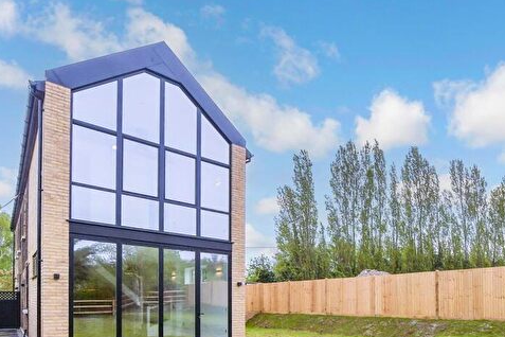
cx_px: 330
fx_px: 309
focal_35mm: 22
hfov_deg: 76.5
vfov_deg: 56.5
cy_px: 210
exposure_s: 1/400
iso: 160
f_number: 8
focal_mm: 10
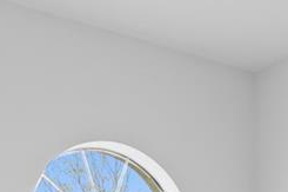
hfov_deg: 20.2
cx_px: 289
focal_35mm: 98
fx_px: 783
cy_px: 430
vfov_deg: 11.8
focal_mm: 10
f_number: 7.1
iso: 320
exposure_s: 1/6
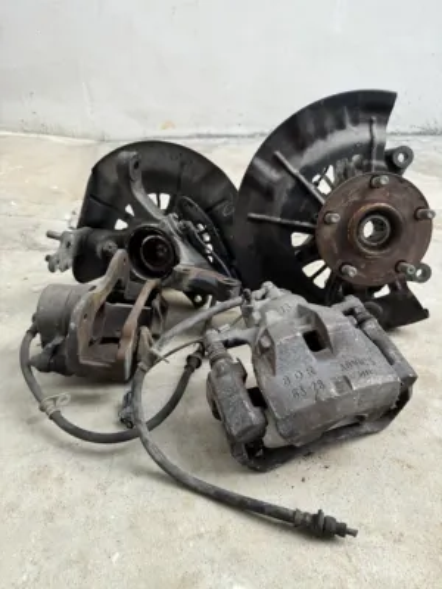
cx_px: 221
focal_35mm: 24
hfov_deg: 56.8
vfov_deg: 71.6
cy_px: 294
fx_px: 409
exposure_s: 1/707
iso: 80
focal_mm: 6.76
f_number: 1.78
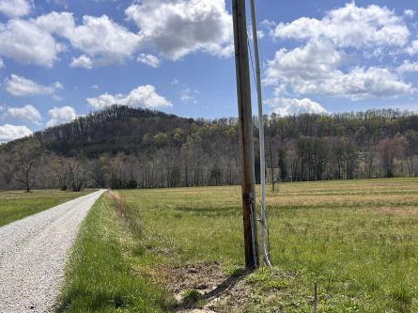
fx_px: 471
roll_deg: +1.5
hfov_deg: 47.9
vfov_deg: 36.1
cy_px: 227
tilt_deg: -6.6
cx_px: 198
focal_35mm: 39
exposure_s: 1/5587
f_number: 1.5
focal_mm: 5.7
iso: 50
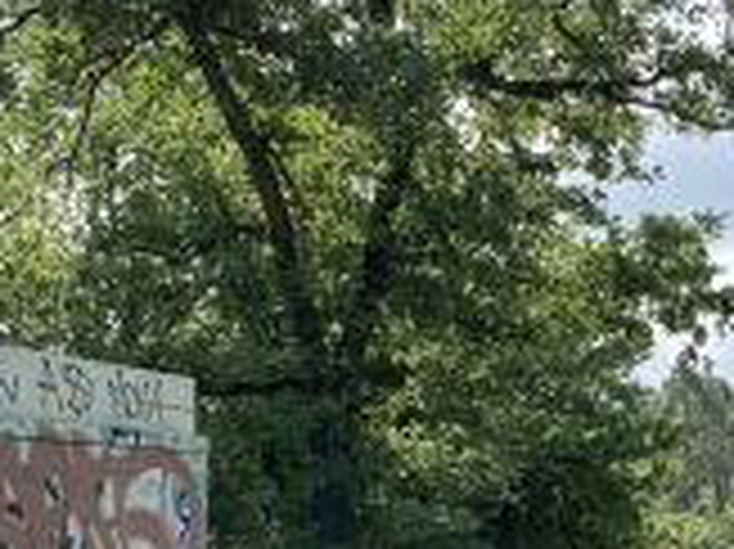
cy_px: 558
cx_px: 356
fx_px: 1356
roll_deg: -2.8
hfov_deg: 30.3
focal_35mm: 64
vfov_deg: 22.0
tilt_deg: -4.3
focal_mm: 4.25
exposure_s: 1/767
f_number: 1.8
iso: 32
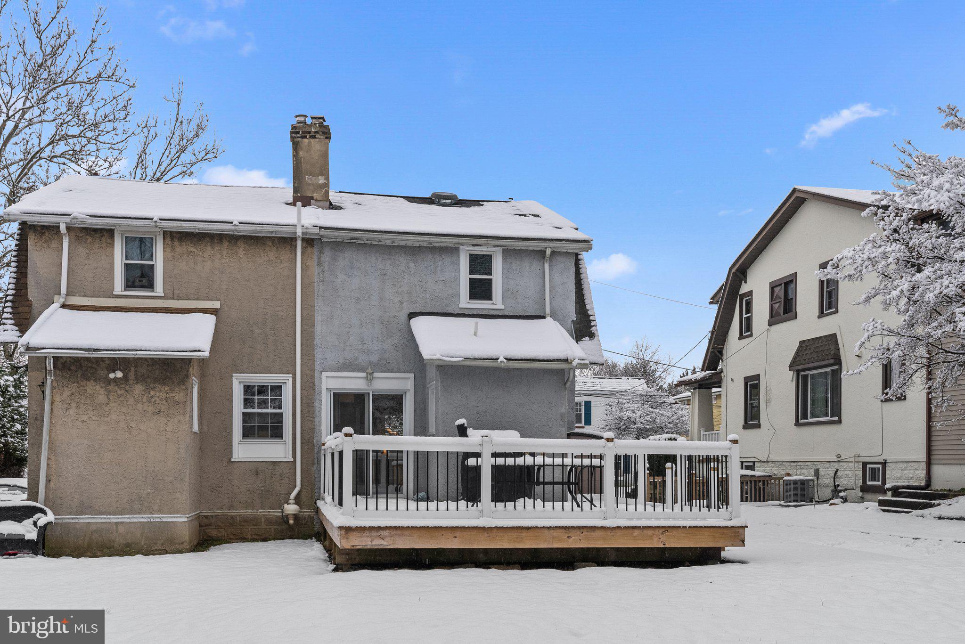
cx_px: 482
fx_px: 938
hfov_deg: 54.4
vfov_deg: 37.9
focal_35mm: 35
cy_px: 322
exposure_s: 1/125
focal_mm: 35
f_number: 11
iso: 500
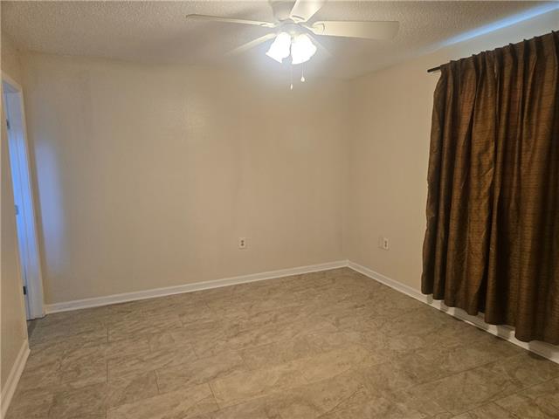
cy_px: 210
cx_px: 280
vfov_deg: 58.9
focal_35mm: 23
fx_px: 371
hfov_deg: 73.9
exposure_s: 1/120
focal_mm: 5.4
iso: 200
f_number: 1.8
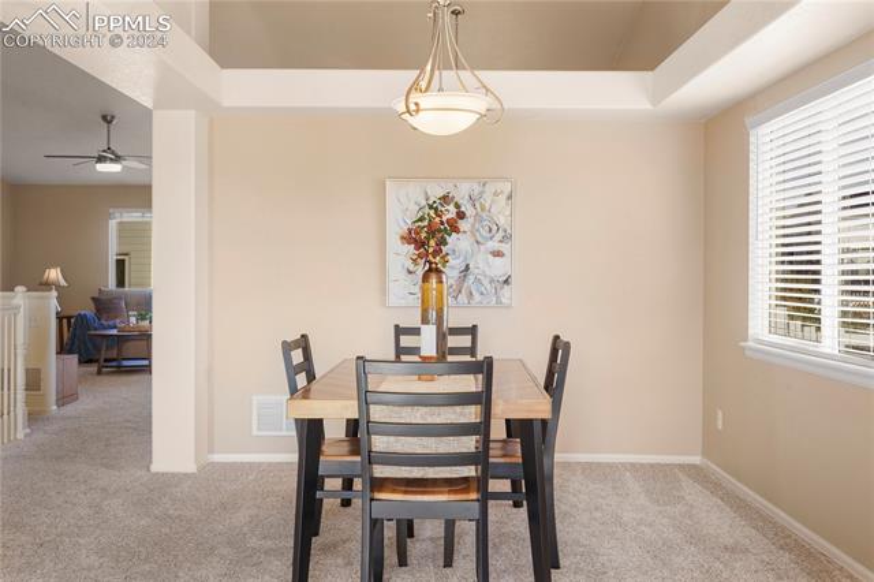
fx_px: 922
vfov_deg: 35.0
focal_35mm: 38
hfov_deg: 50.7
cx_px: 437
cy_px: 291
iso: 800
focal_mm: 38
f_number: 11
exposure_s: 1/40
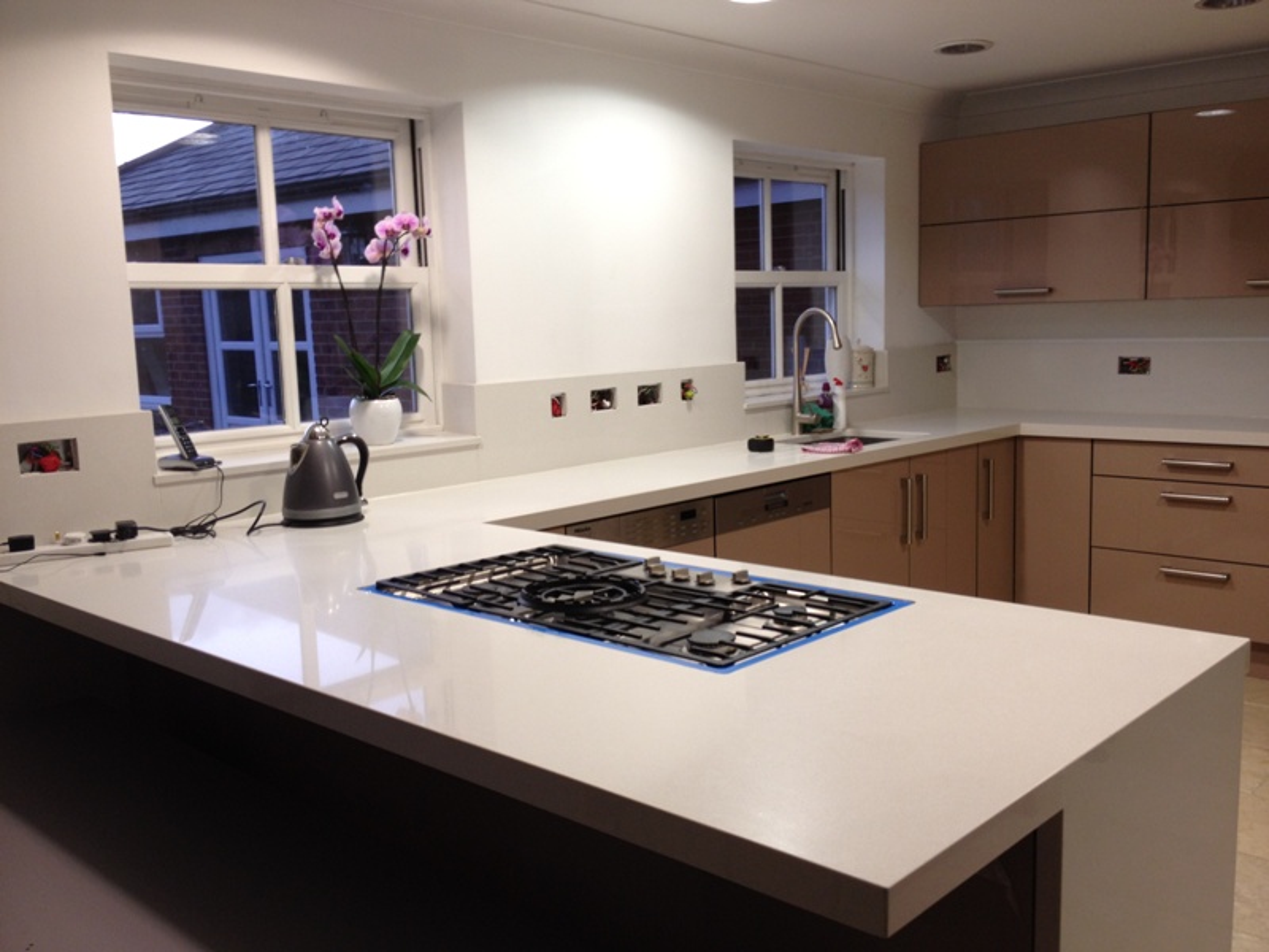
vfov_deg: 40.7
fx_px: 1283
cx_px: 634
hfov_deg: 52.6
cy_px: 476
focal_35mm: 35
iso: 64
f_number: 2.4
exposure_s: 1/24
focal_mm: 4.28
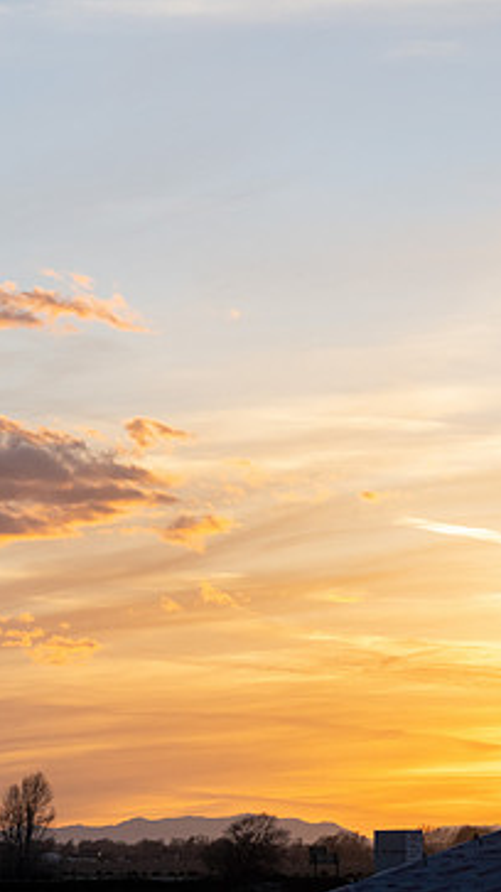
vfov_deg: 11.7
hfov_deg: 6.5
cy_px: 472
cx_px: -196
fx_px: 4349
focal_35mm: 184
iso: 640
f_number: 14
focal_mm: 110
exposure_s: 1/160
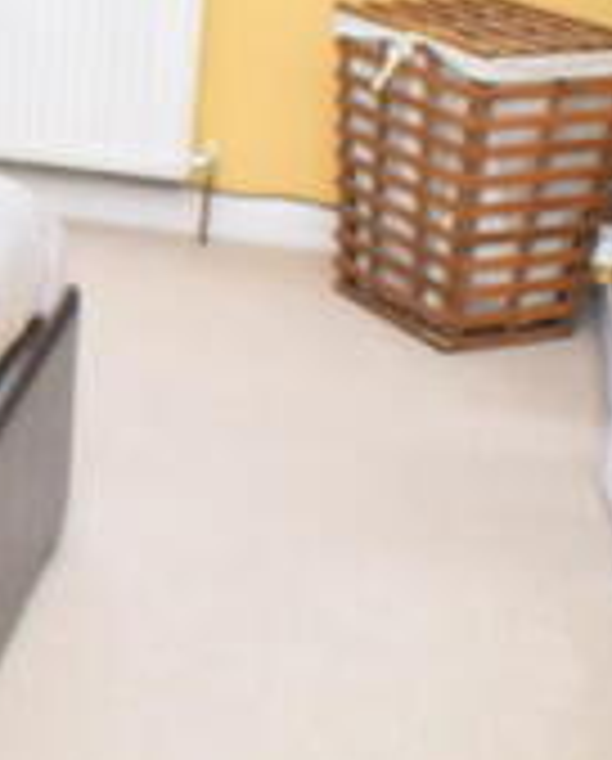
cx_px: -403
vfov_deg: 19.3
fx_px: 2211
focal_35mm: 98
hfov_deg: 14.3
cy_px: 115
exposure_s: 1/60
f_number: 4
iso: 560
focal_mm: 18
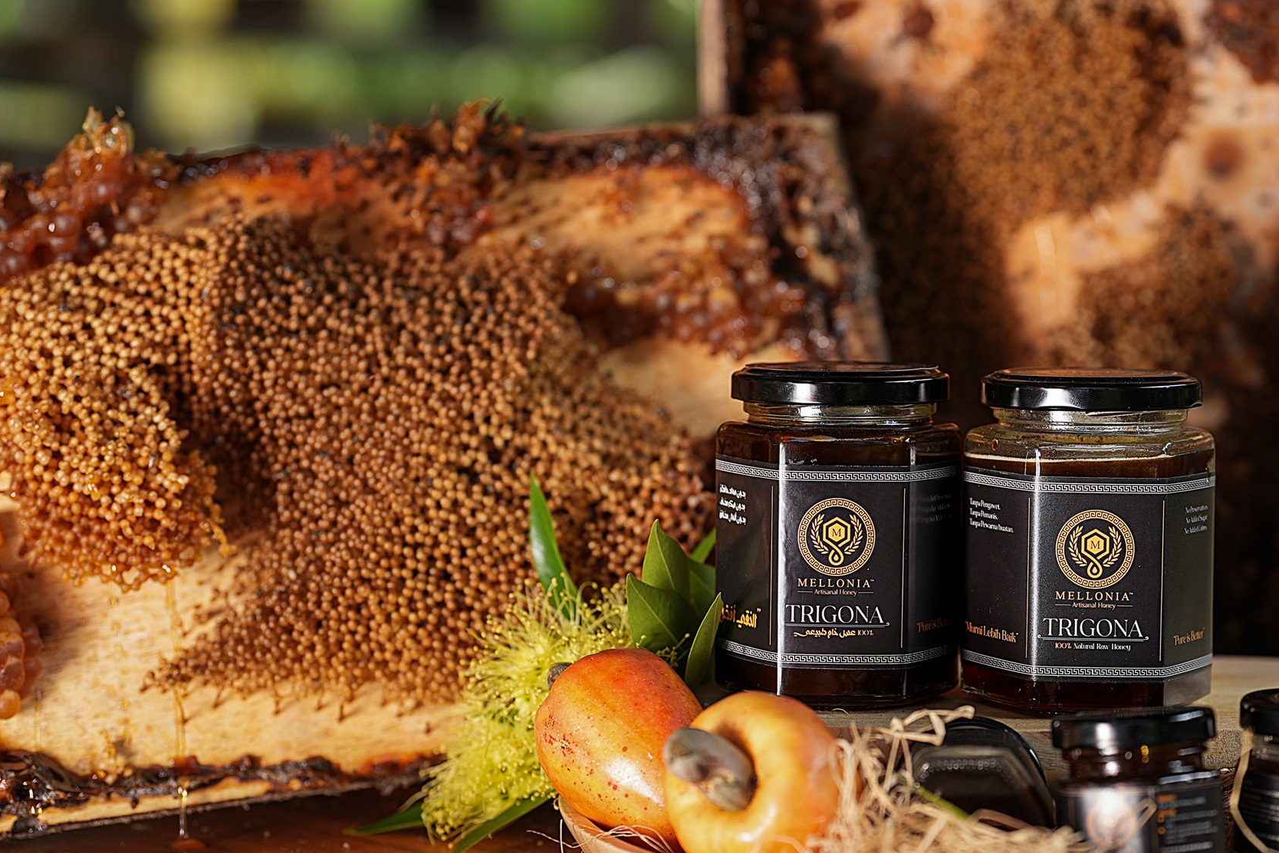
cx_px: 825
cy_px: 433
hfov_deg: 24.1
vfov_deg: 16.3
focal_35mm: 84
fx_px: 2984
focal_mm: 50
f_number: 2.2
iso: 125
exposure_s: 1/250
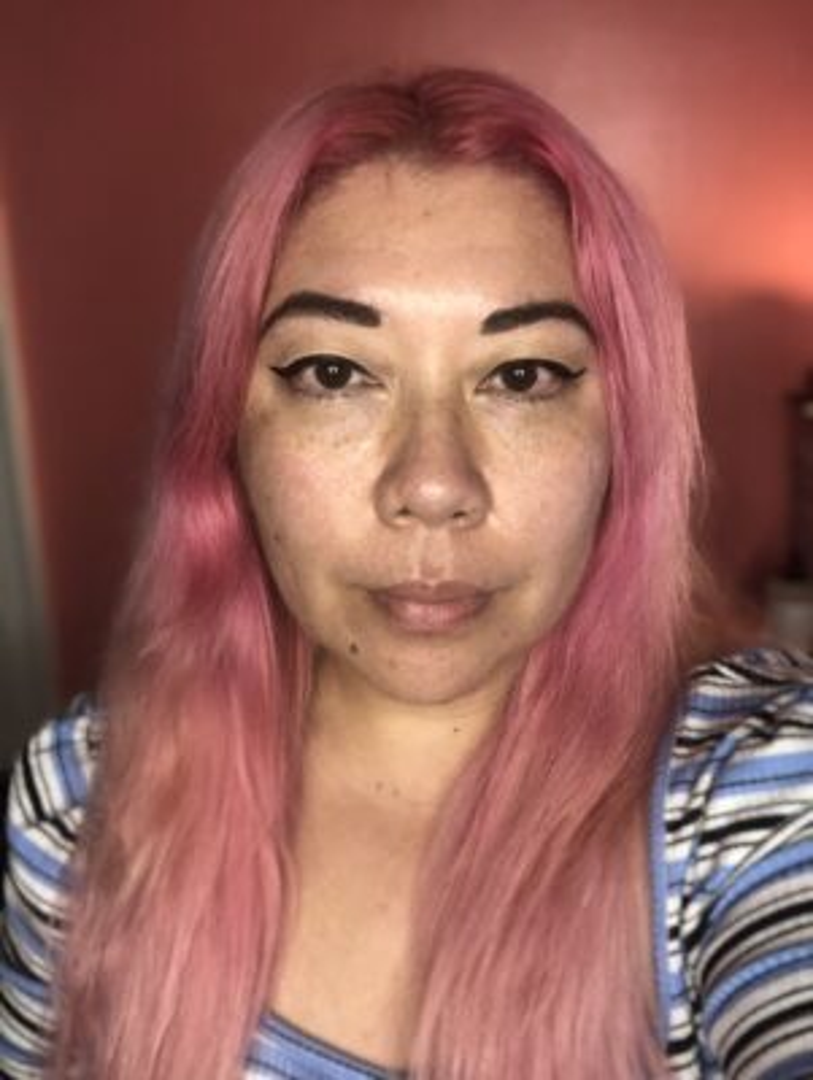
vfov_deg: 56.8
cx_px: 406
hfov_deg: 44.2
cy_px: 540
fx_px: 1000
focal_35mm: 32
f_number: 2.2
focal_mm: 2.87
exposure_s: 1/30
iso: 32
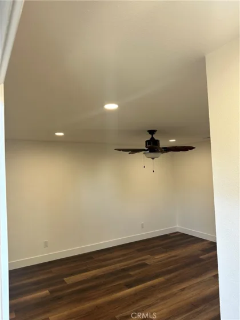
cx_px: 120
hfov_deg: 56.8
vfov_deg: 71.6
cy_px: 160
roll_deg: +1.3
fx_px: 222
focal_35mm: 24
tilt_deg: +3.0
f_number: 1.78
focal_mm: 6.86
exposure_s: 1/121
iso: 125
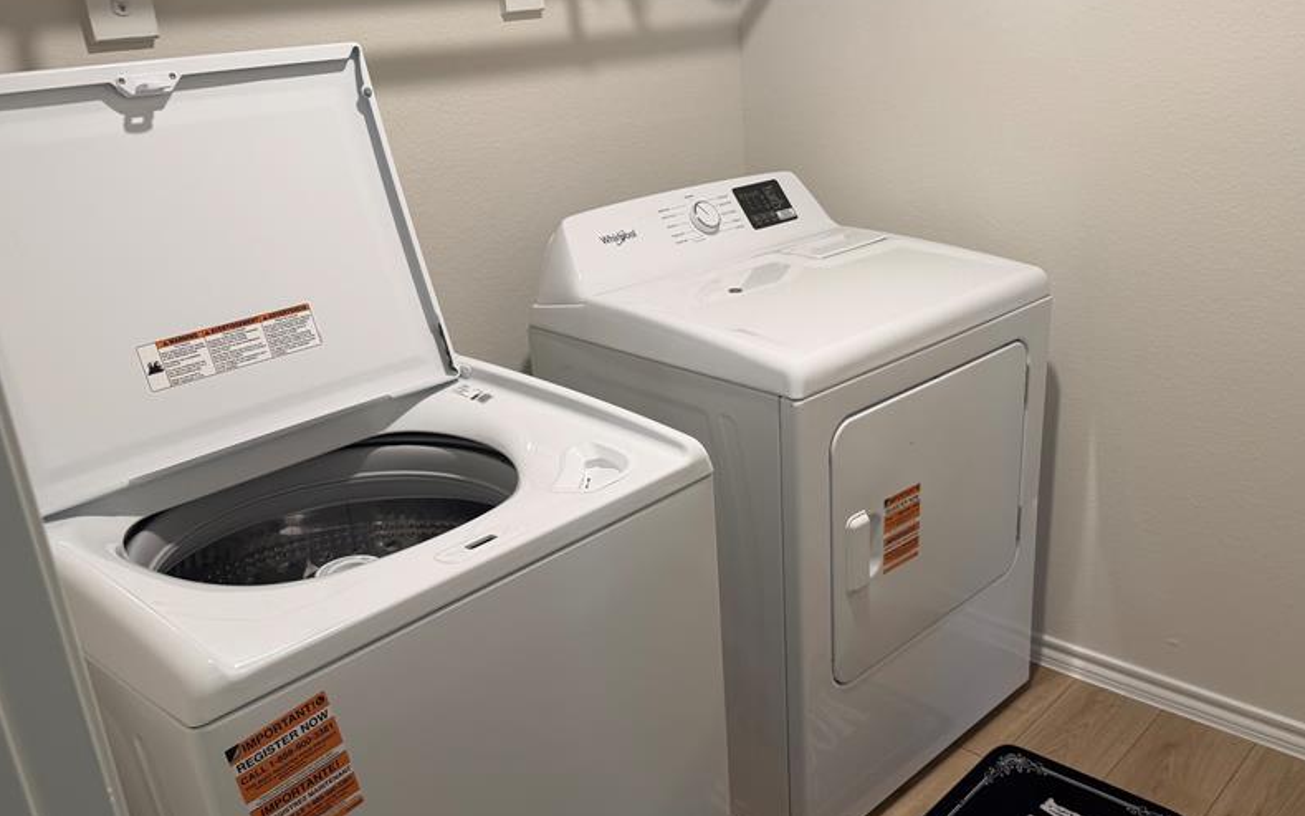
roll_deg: +2.0
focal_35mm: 33
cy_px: 455
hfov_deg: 57.6
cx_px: 791
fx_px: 1174
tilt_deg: -21.9
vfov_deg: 38.3
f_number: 1.78
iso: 125
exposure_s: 1/60
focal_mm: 6.76
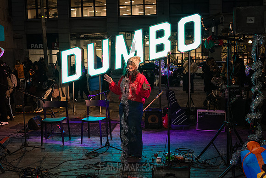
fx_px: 281
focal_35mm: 38
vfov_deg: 35.1
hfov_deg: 50.7
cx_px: 133
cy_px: 89
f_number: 4.5
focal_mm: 38
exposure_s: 1/160
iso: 4000
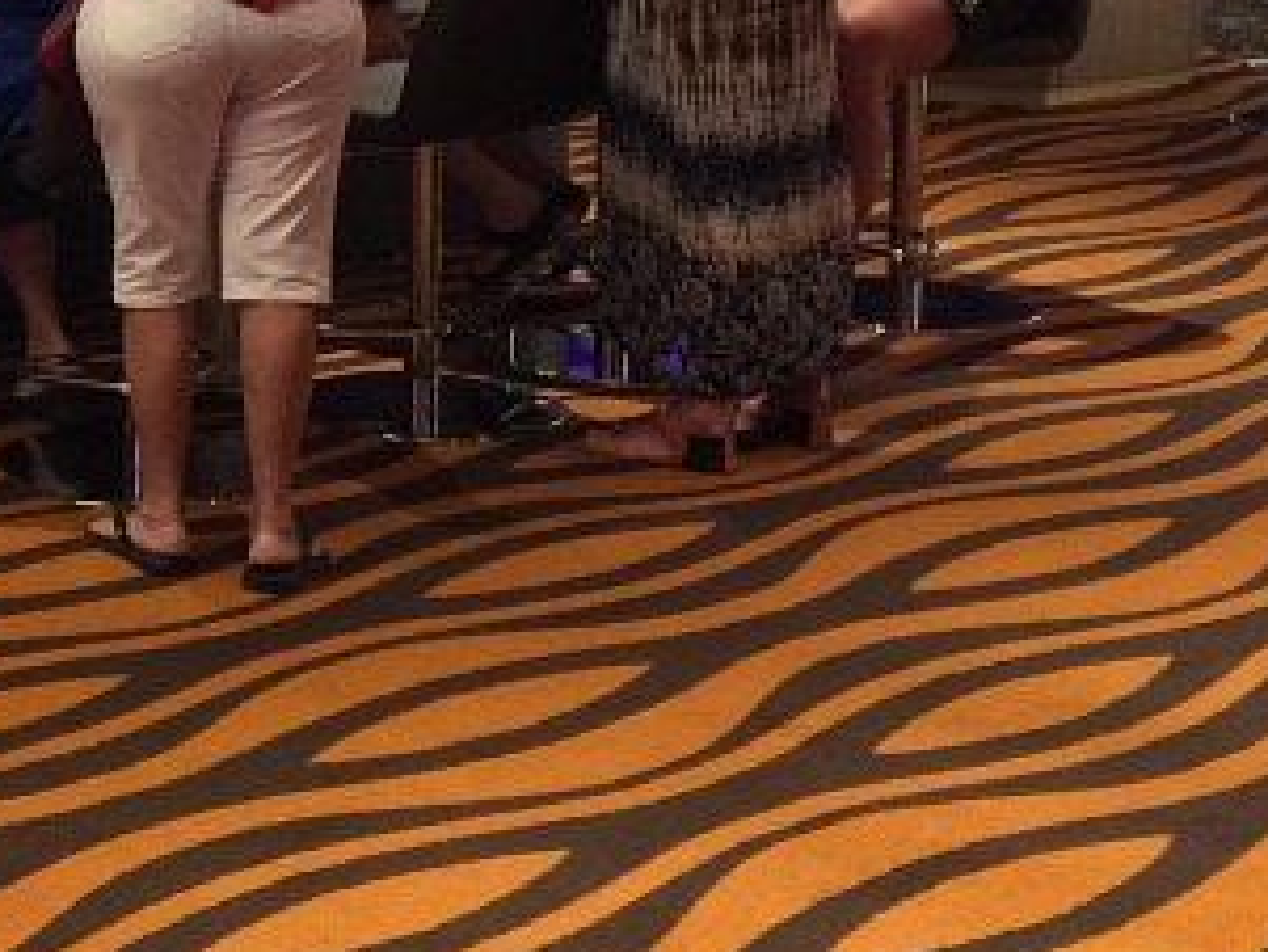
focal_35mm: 91
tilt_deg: -5.8
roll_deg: -0.6
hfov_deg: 19.9
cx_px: -360
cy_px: -126
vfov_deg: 15.8
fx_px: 3335
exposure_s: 1/15
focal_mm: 4.15
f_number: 2.2
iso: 64
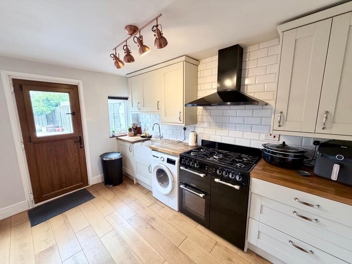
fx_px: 142
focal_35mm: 14
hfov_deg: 102.1
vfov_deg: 85.7
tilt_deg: -9.2
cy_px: 132
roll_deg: +0.8
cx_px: 176
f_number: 2.2
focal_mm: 2.22
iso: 200
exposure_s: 1/100
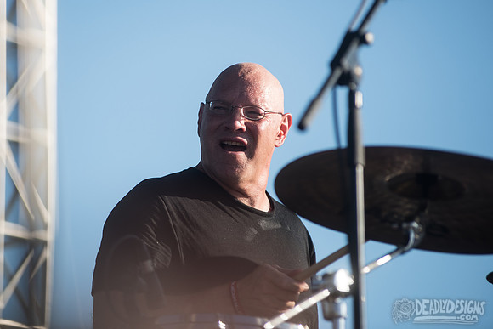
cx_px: 189
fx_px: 3380
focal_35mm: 247
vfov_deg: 5.6
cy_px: 126
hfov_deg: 8.3
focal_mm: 200
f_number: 4
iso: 200
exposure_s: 1/1600
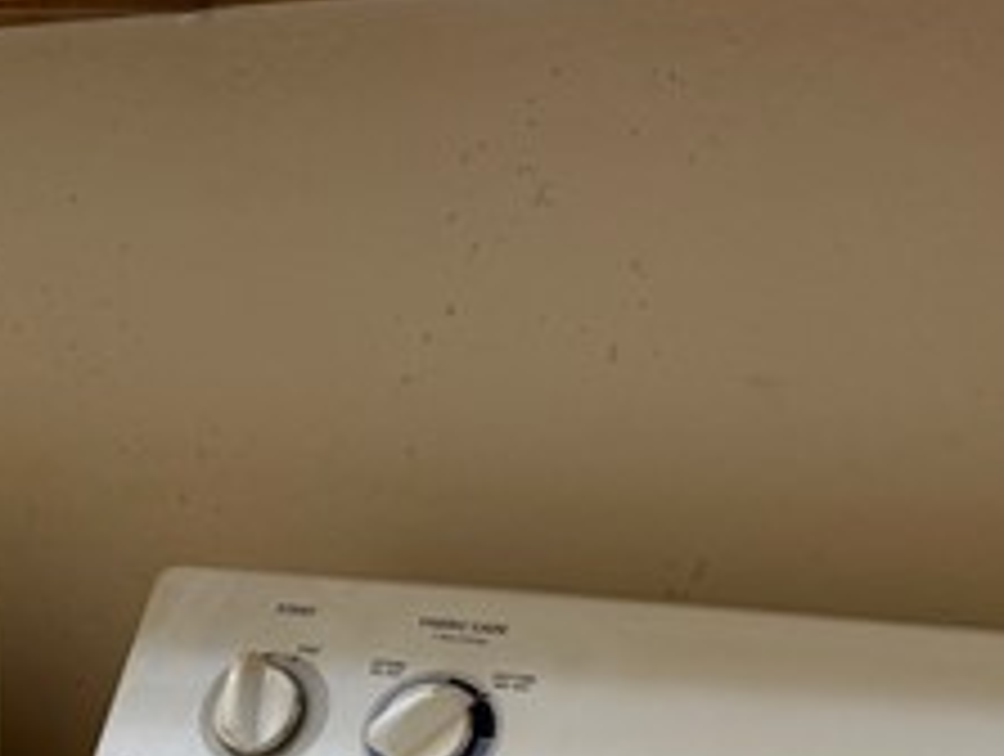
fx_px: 3196
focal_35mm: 110
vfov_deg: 13.5
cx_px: -680
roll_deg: +1.8
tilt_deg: -6.8
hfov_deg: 15.8
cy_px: 531
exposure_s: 1/120
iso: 100
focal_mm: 6.76
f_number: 1.78
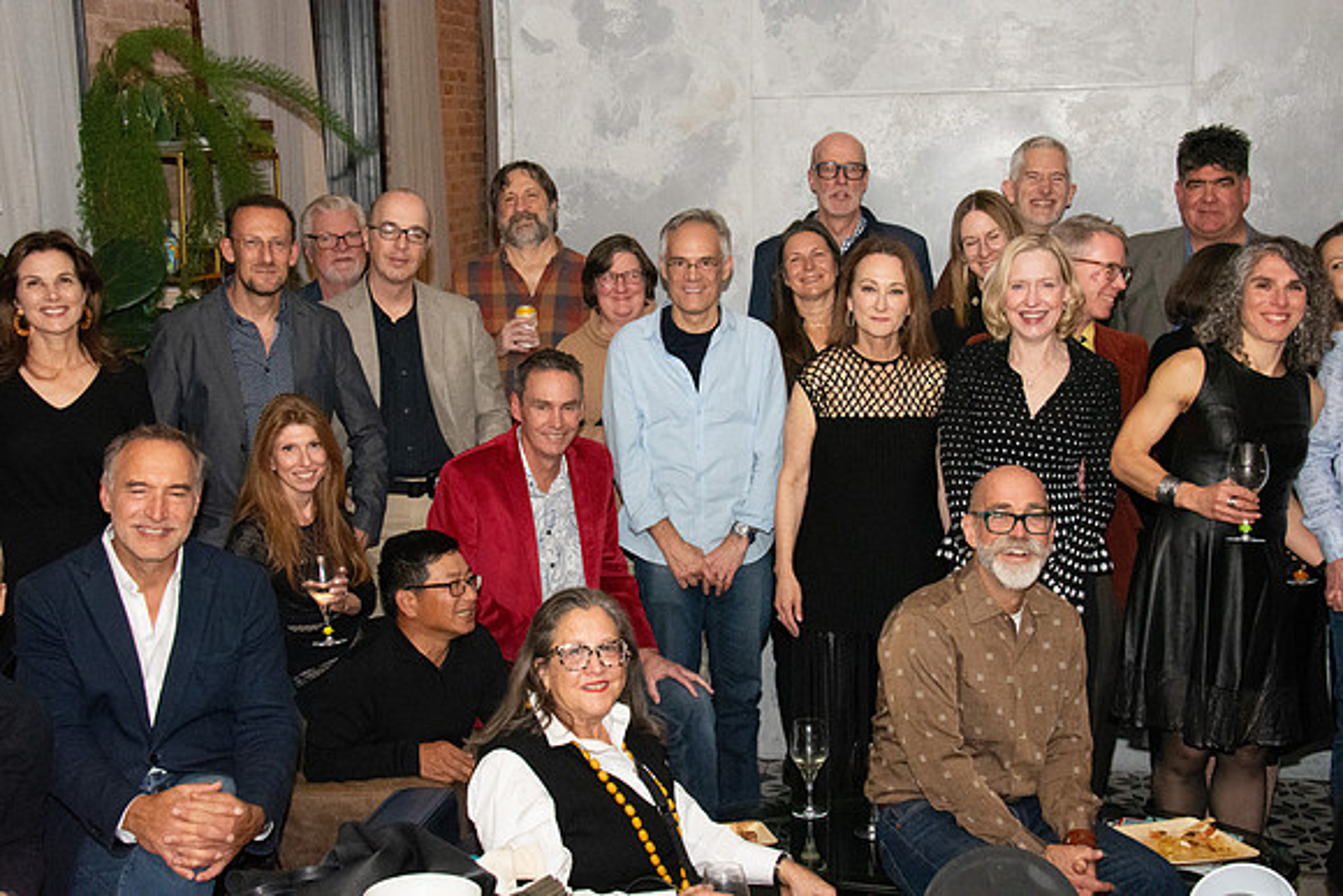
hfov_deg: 35.0
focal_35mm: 57
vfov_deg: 23.8
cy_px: 448
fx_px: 2127
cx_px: 672
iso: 5000
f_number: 9
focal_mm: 38
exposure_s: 1/125
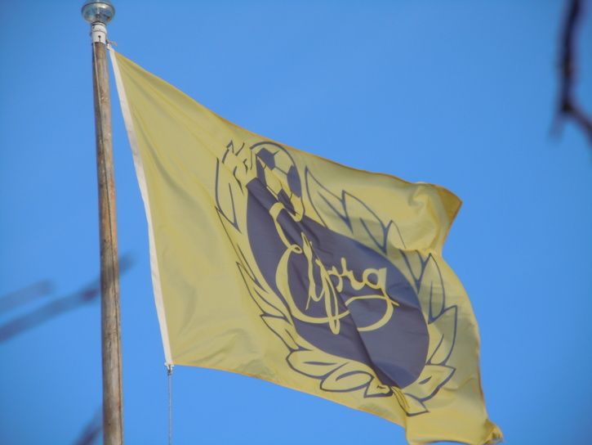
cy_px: 222
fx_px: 5131
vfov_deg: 5.0
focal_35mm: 300
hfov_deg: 6.6
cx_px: 296
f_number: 5.6
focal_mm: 54
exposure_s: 1/320
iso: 100
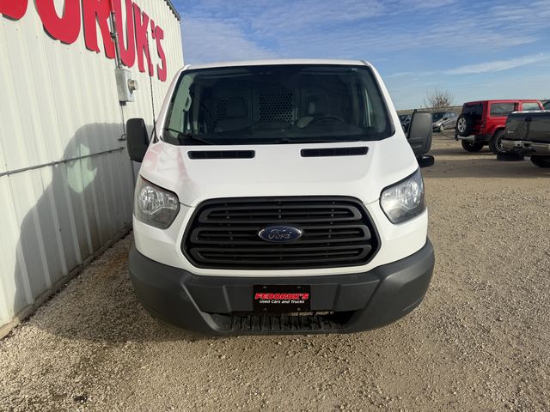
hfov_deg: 71.6
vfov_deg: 56.8
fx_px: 381
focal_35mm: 24
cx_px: 275
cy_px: 206
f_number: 1.78
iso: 80
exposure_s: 1/4673
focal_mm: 6.76
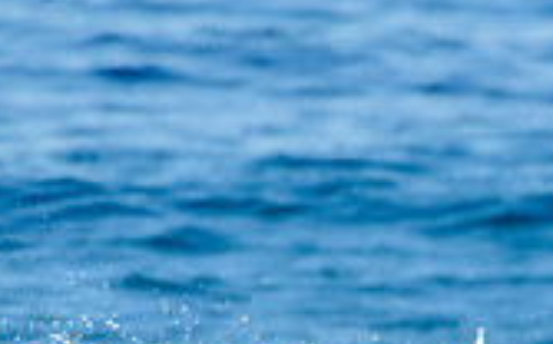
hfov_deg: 1.2
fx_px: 26634
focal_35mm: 1769
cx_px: 868
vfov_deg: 0.7
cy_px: 637
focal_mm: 500
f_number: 5.6
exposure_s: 1/2000
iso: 400
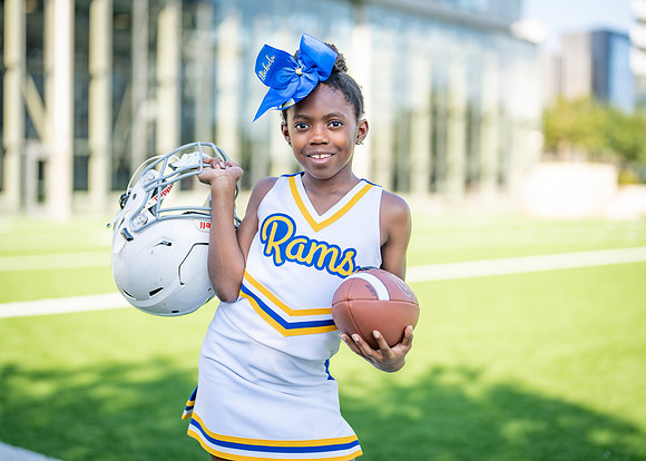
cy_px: 216
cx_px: 320
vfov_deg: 25.3
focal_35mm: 56
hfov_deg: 35.0
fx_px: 1026
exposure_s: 1/2000
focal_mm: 50
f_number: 1.2
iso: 100
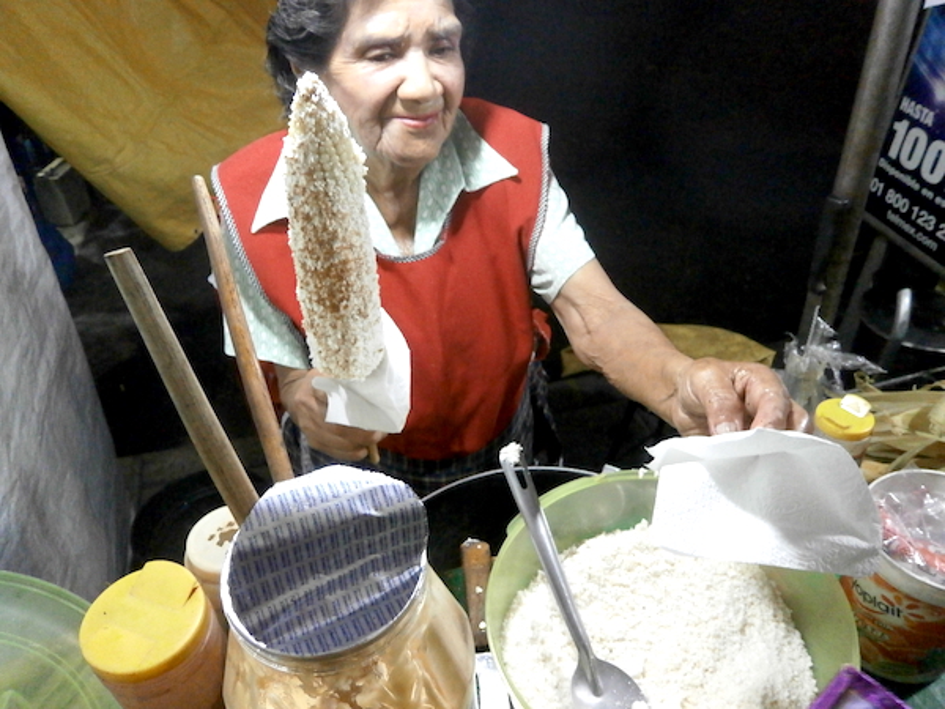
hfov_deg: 67.3
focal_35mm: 26
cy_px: 354
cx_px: 472
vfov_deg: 53.1
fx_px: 710
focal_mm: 4.7
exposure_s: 1/50
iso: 800
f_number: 2.8
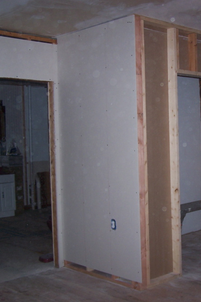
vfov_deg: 37.5
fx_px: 444
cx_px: 168
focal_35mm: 53
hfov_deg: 25.0
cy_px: 151
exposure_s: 1/60
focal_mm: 6.3
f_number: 2.8
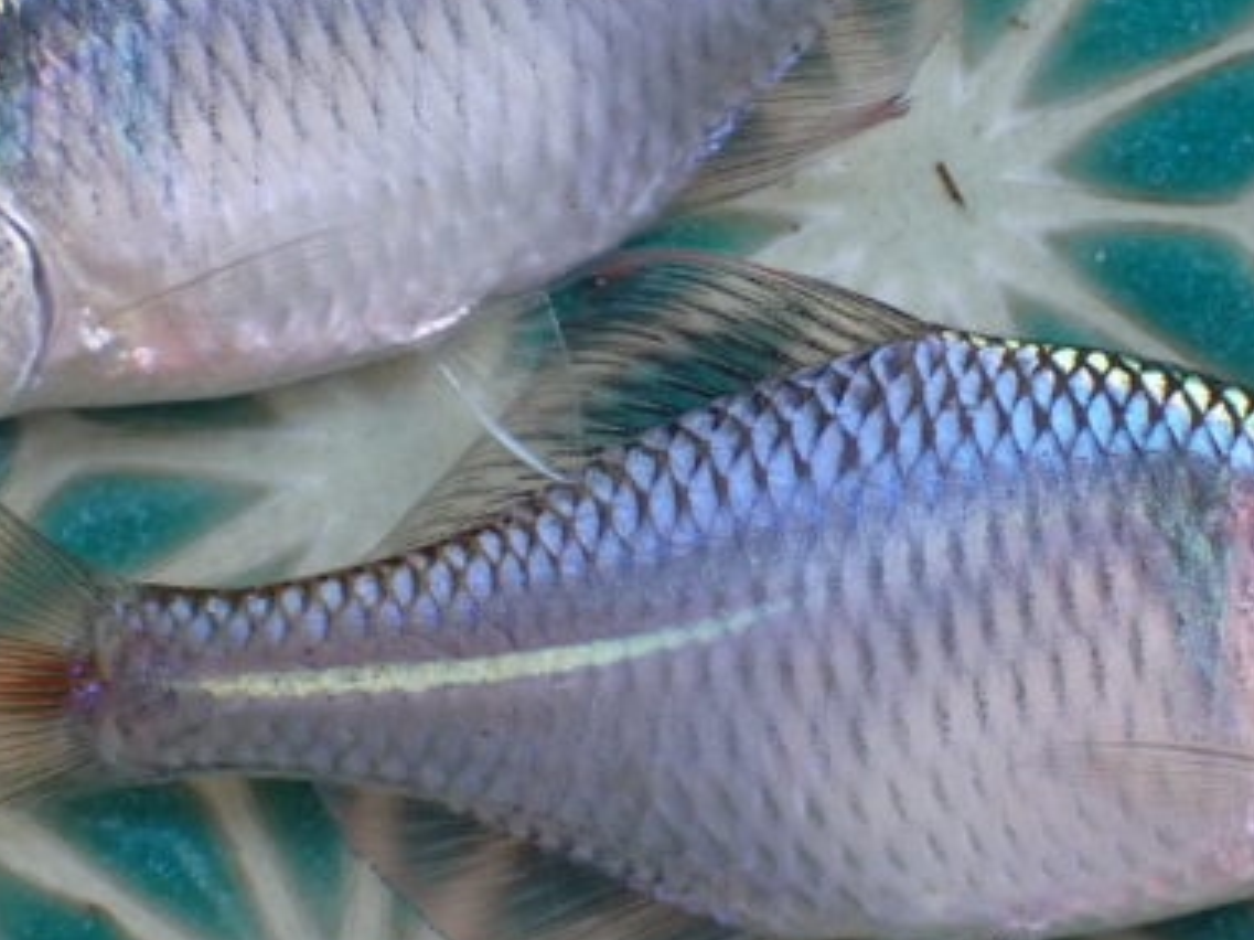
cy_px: 255
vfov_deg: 19.3
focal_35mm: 76
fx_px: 2752
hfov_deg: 25.7
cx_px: 698
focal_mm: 6.37
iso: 320
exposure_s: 1/160
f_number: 2.5
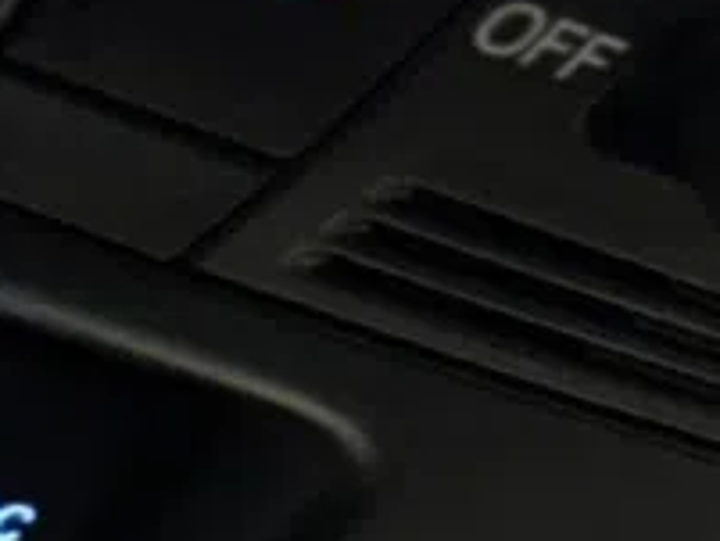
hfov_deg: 12.9
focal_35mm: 153
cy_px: 147
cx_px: 247
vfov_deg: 9.7
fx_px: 3184
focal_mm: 6.76
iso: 2000
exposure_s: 1/15
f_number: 1.78
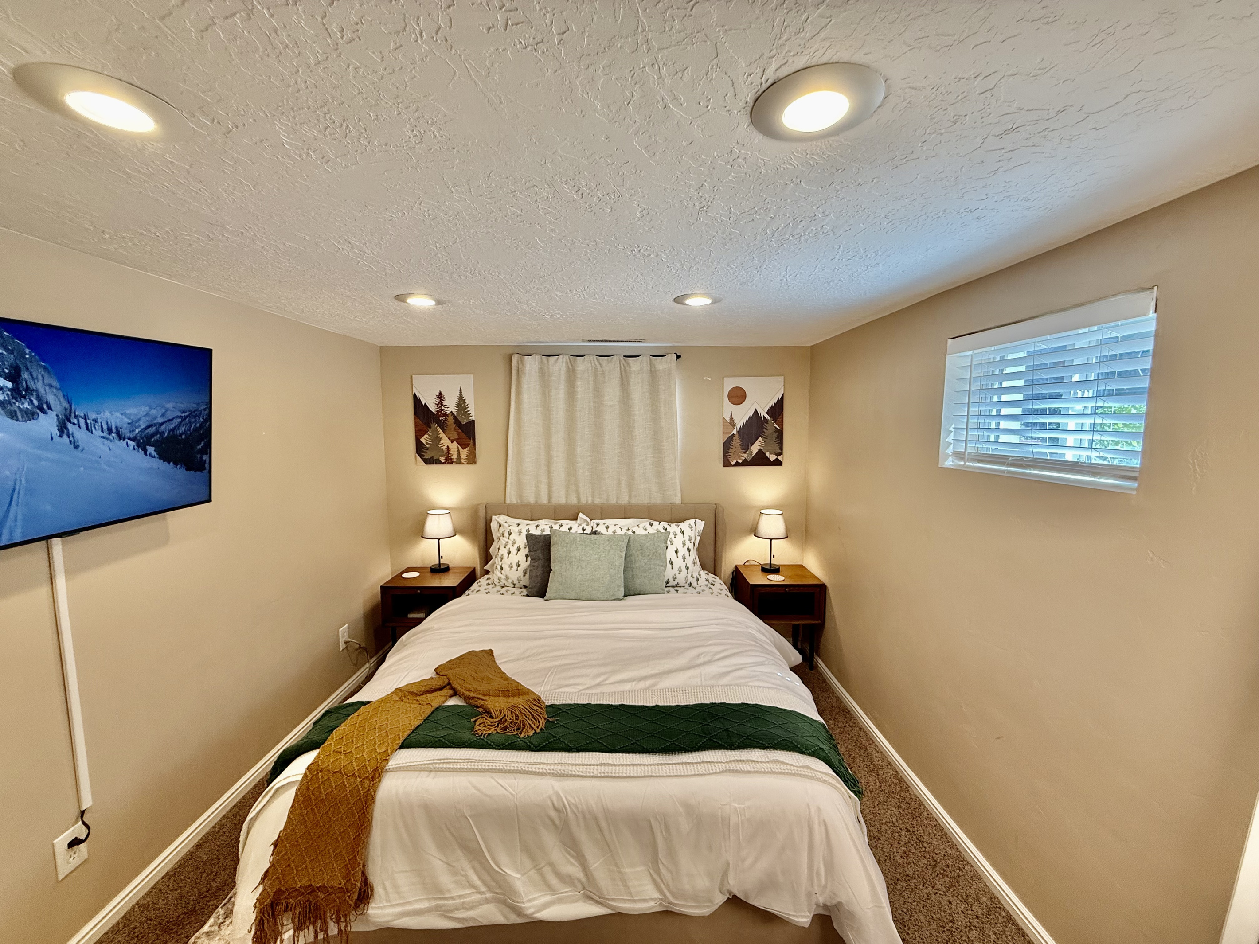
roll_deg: +0.2
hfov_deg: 102.1
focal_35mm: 14
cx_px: 630
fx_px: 509
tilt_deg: -4.0
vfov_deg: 85.7
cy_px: 472
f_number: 2.2
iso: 125
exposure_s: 1/120
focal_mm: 2.22
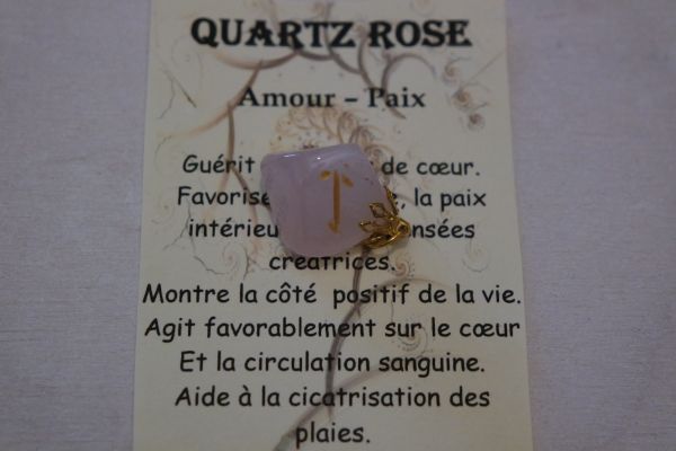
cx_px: 338
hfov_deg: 26.3
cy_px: 226
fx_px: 1446
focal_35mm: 77
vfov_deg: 17.7
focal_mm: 50
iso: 3200
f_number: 5.6
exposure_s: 1/60
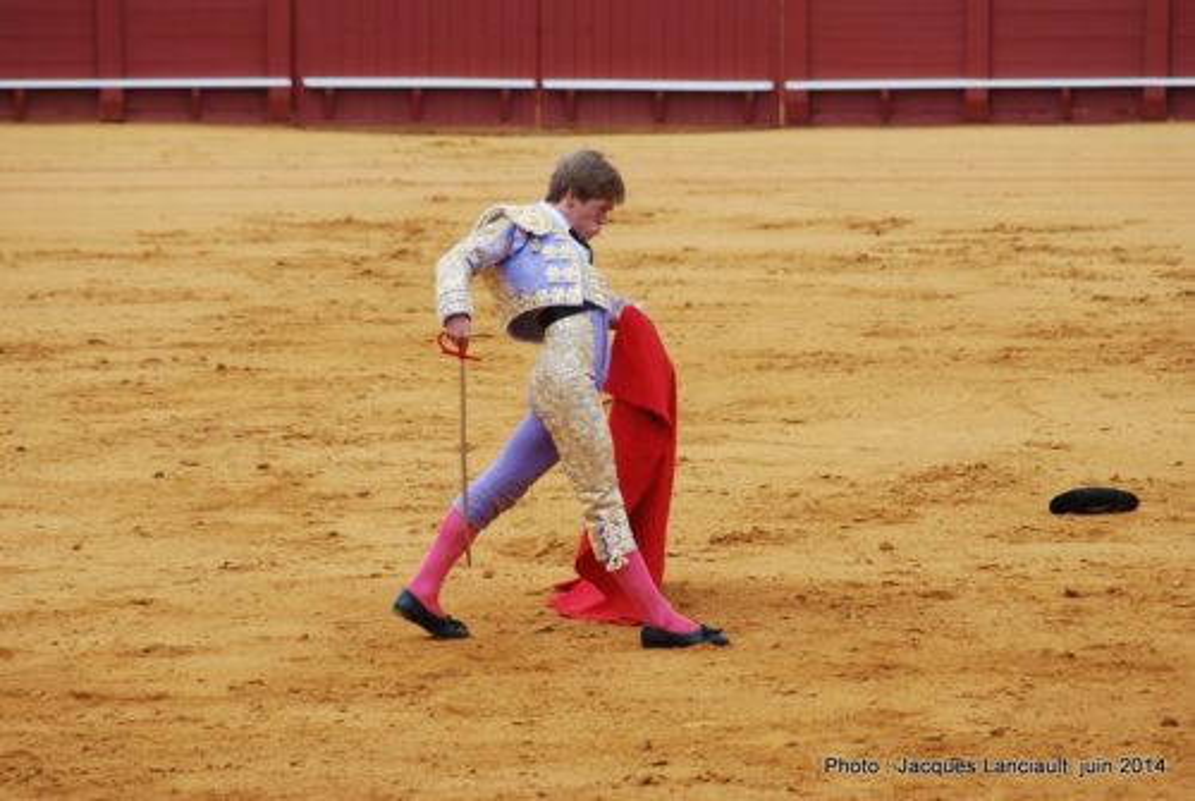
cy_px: 400
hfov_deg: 9.1
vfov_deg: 6.1
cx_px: 598
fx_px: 7480
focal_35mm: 225
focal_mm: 150
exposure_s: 1/160
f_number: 5.6
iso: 400
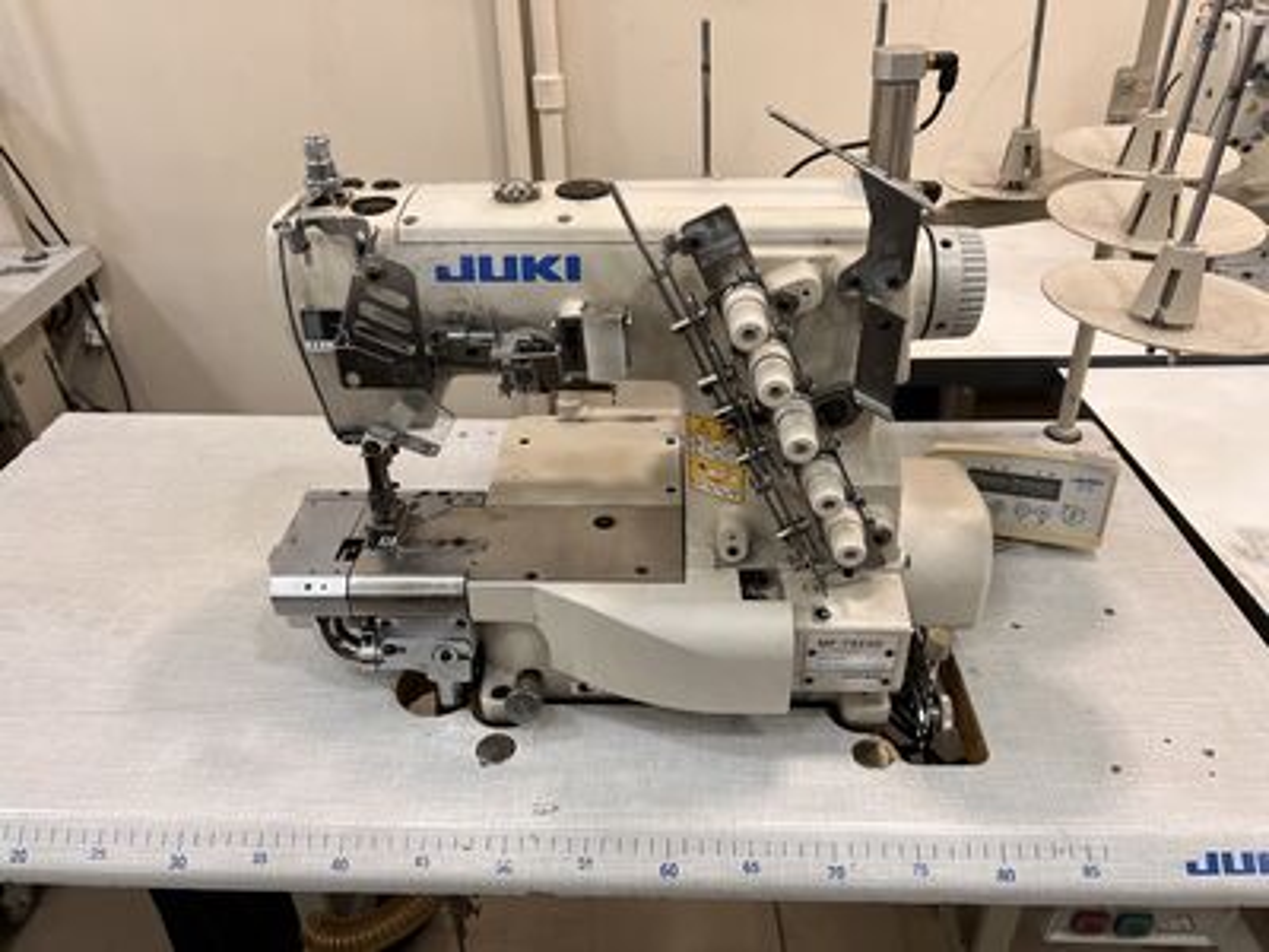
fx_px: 953
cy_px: 476
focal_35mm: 26
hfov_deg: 67.3
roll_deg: +1.5
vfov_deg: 53.1
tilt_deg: -33.4
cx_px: 634
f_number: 1.5
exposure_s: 1/100
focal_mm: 5.7
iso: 125
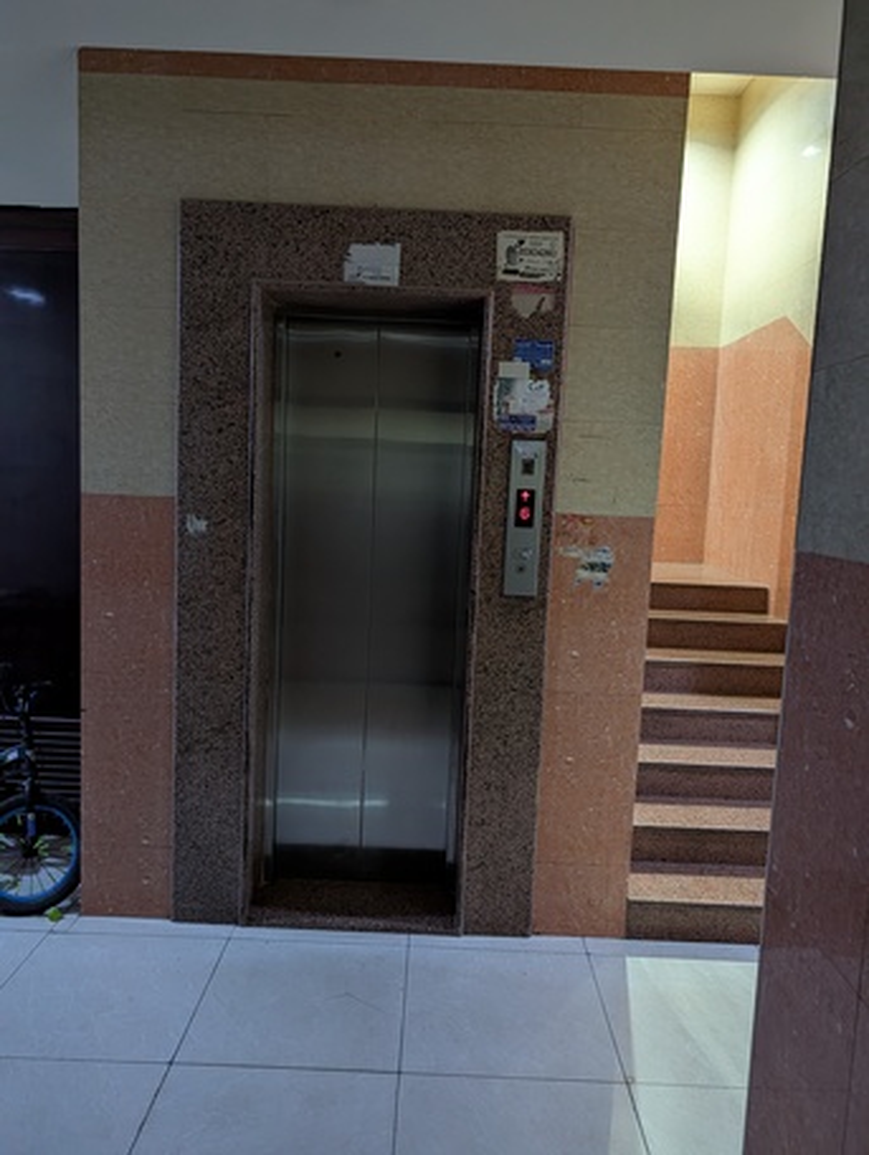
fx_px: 802
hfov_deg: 56.9
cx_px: 434
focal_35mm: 24
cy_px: 578
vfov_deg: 71.5
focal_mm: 6.9
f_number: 1.68
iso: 877
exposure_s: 1/60
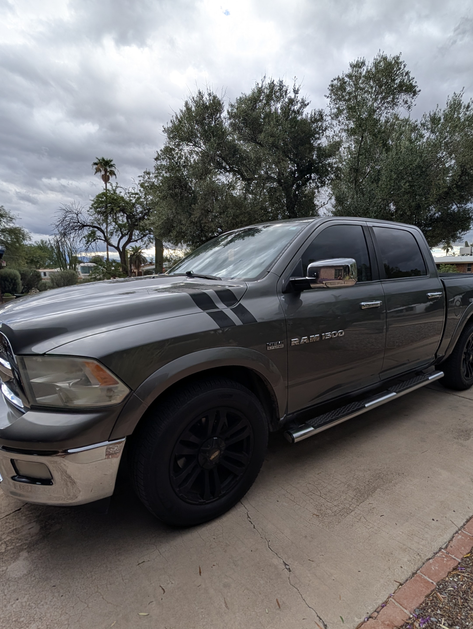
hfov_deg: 74.7
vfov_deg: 90.9
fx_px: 309
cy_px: 330
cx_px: 255
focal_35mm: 17
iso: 44
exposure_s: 1/1171
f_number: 1.7
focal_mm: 2.02
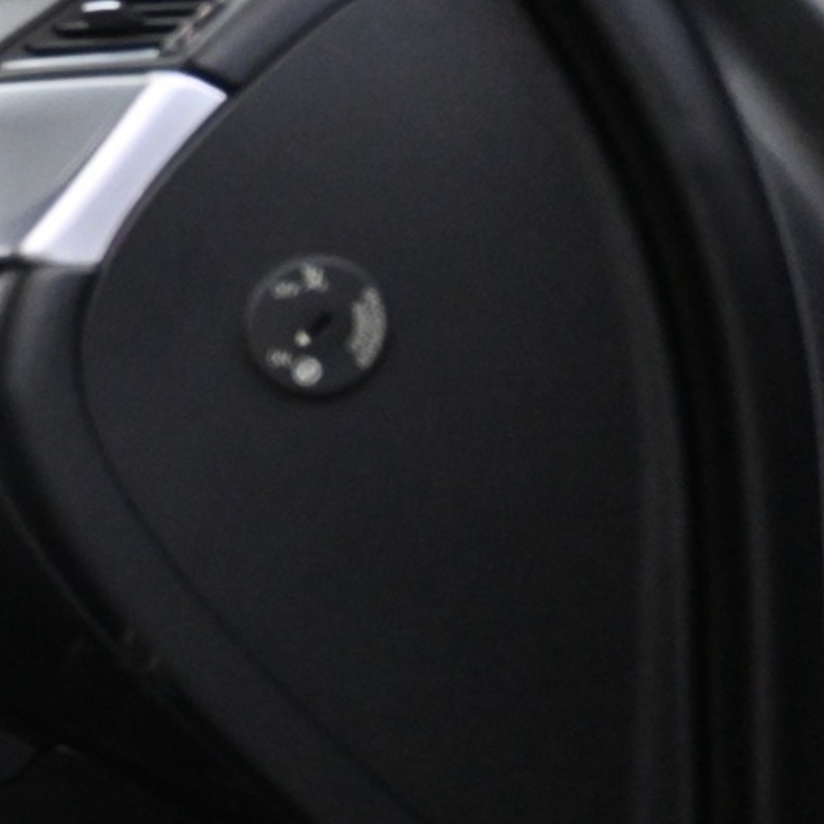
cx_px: -707
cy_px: 503
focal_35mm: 94
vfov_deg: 18.5
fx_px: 2526
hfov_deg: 15.6
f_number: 3.8
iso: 4000
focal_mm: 19.5
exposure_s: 1/30
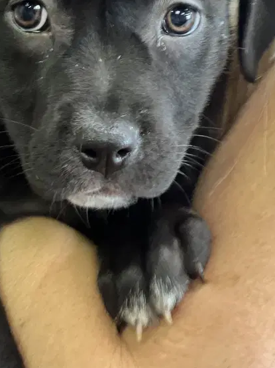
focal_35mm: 139
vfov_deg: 14.1
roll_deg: -0.4
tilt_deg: -20.7
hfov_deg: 10.7
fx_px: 1473
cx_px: 98
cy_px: 68
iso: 400
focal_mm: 9
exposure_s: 1/17
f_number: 2.8
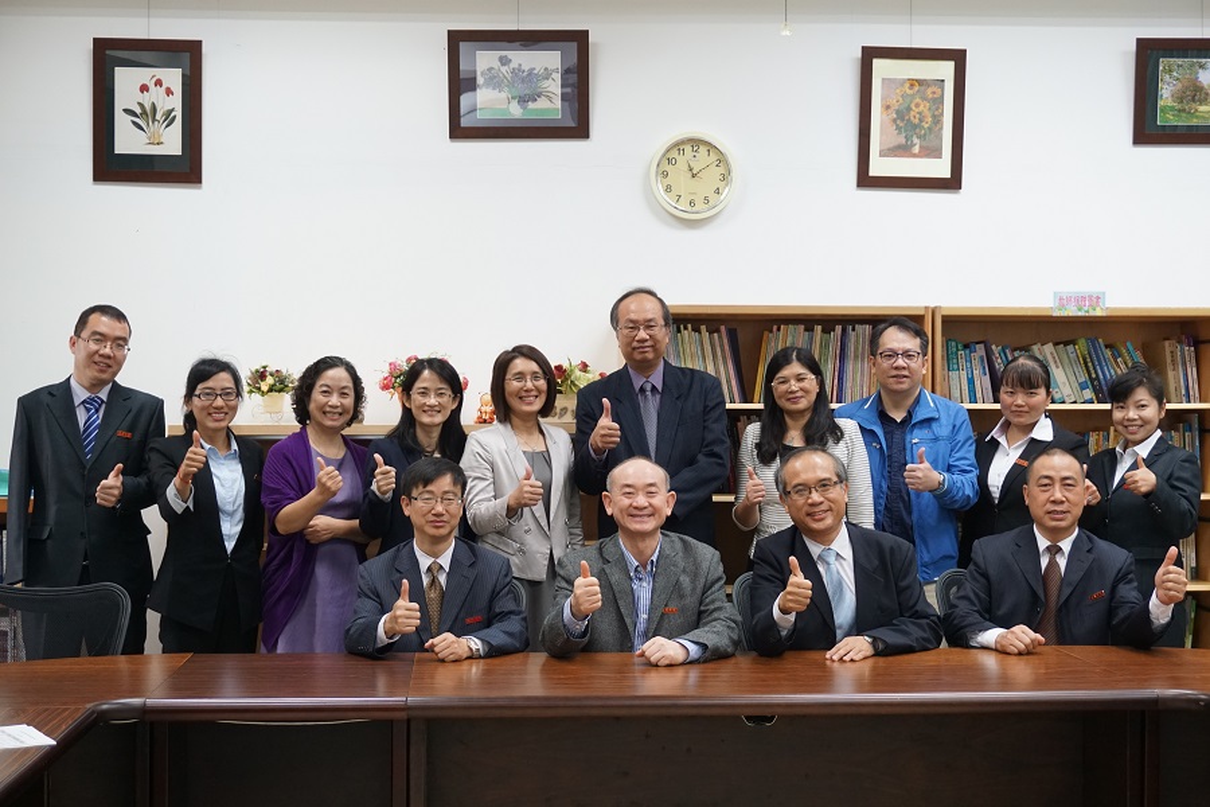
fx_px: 1714
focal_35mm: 51
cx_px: 605
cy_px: 404
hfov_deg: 38.9
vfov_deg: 26.5
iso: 1000
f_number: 5
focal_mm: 34
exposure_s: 1/60
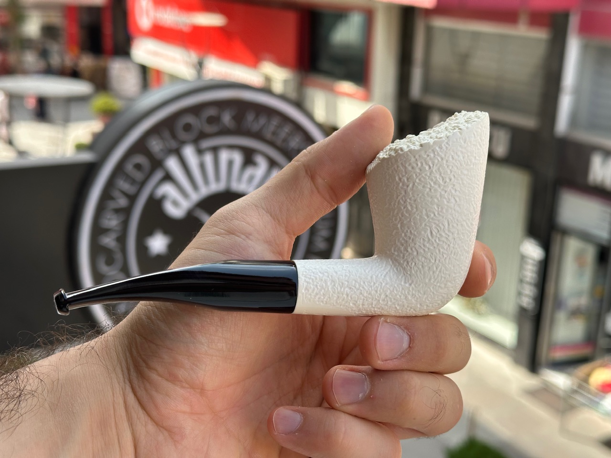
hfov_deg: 39.7
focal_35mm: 48
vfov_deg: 30.3
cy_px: 229
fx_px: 847
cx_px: 306
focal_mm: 6.86
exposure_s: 1/719
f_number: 1.78
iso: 64
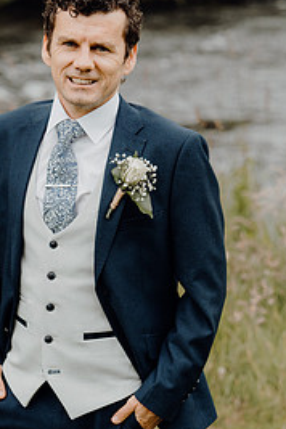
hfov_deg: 11.6
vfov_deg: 17.3
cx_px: 74
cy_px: 262
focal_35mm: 118
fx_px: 1406
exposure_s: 1/800
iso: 200
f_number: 2.8
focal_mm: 70
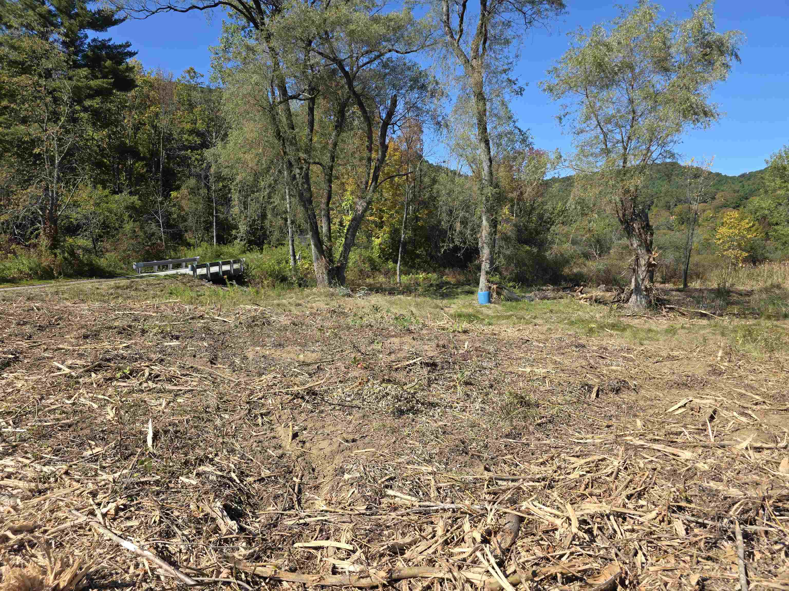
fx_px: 524
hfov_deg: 73.9
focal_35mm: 23
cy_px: 296
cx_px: 394
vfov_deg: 58.9
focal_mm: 6.3
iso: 80
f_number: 1.7
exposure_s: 1/4333
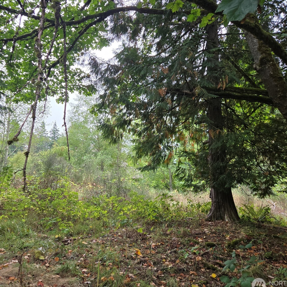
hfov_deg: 55.2
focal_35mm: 29
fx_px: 272
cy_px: 142
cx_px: 114
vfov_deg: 55.6
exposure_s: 1/180
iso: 125
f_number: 1.8
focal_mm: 5.4
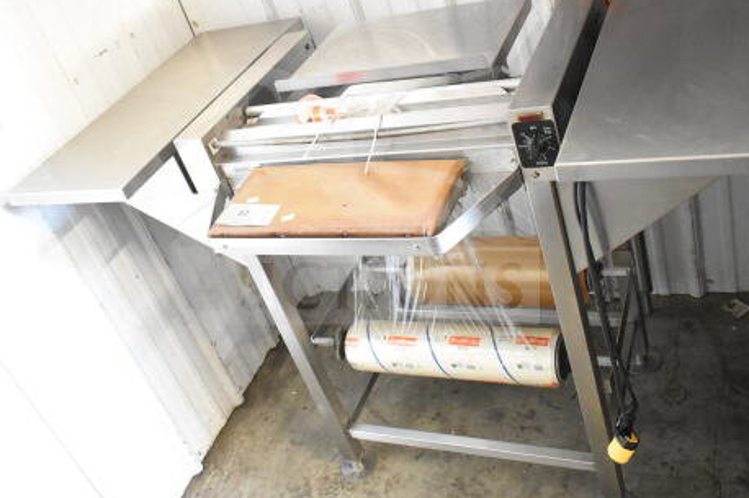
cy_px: 195
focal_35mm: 36
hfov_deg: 53.1
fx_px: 749
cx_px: 355
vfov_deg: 36.7
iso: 5600
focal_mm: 18
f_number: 3.5
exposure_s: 1/30
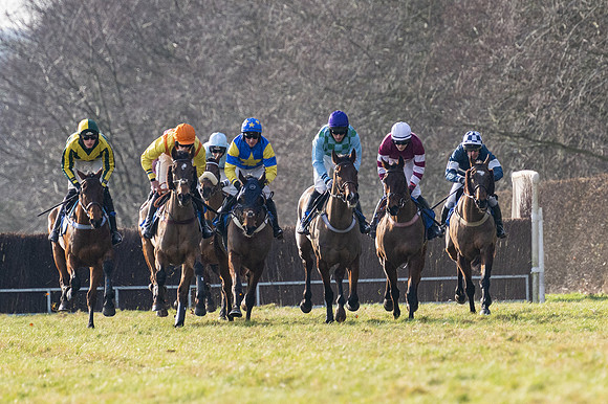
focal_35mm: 625
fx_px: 10555
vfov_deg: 2.2
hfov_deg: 3.3
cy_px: 266
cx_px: 436
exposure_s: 1/2500
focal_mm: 240
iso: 400
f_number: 4
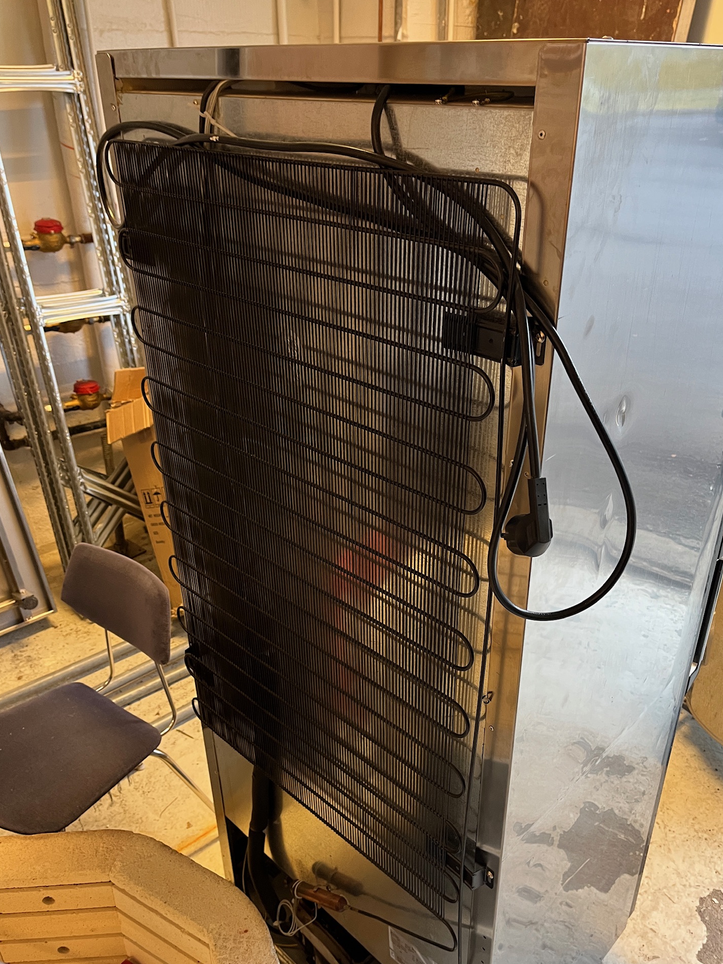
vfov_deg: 63.4
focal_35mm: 28
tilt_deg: -28.8
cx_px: 385
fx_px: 780
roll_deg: -1.2
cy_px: 513
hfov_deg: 49.7
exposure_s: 1/50
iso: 200
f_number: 1.6
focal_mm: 5.1
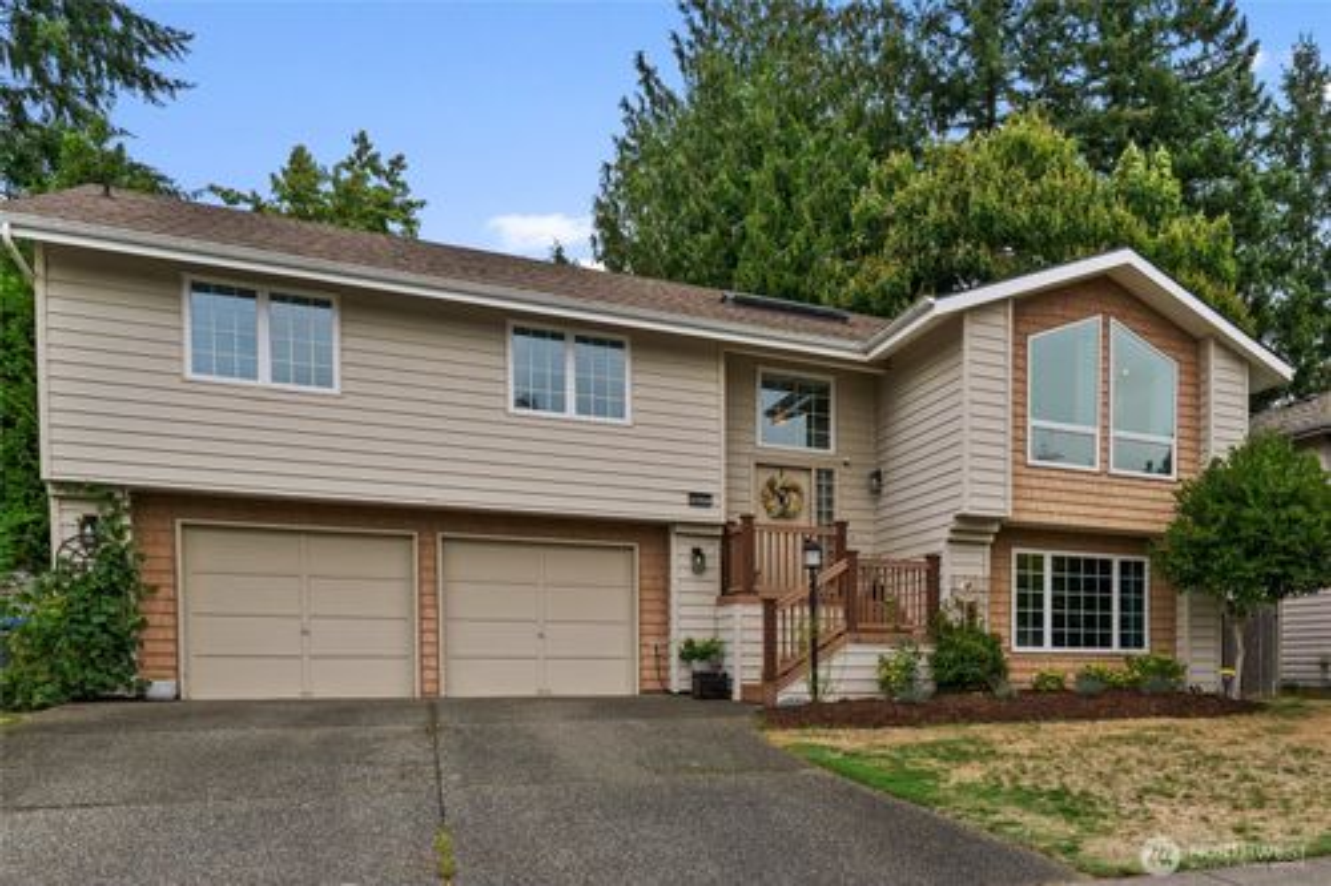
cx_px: 666
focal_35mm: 16
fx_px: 591
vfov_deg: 73.7
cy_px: 443
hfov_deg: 96.8
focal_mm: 16
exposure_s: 1/80
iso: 640
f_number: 9
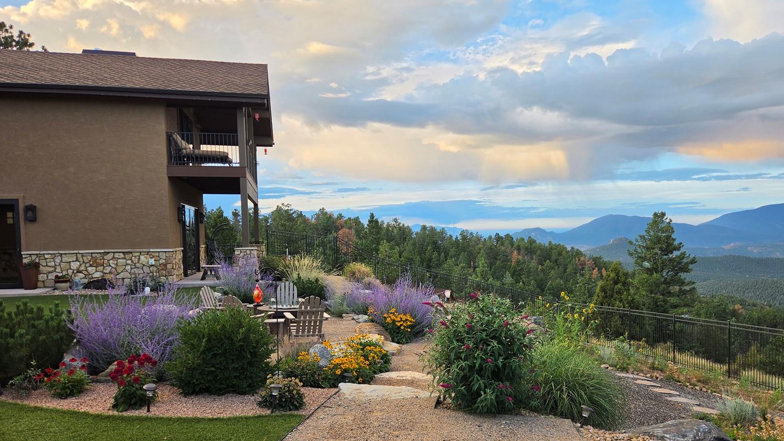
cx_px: 403
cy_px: 262
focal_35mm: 26
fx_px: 540
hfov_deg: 71.9
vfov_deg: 44.2
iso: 50
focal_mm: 5.4
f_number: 1.8
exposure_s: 1/359
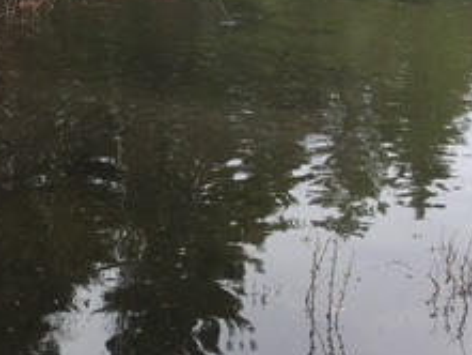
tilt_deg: -5.1
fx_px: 1146
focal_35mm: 84
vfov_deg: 16.9
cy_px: -49
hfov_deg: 23.0
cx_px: 105
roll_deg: -1.2
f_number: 2.2
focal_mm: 4.15
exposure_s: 1/506
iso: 25
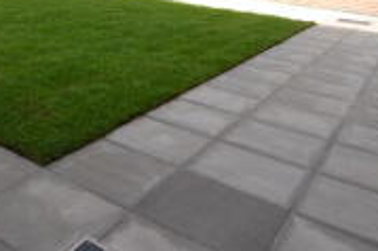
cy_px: -16
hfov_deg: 44.0
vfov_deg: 30.3
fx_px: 420
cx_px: 34
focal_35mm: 40
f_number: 9
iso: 400
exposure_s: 1/320
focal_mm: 10
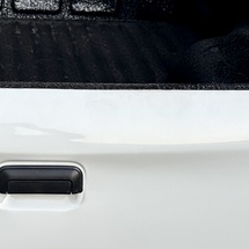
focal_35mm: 101
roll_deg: -3.5
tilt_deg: -25.1
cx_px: 36
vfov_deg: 17.2
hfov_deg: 17.0
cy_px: 148
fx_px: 822
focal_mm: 6.86
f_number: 1.78
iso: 80
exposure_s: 1/541
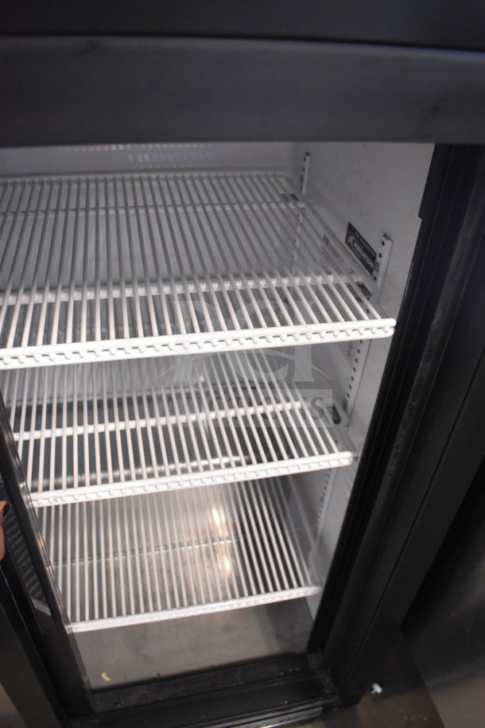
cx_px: 242
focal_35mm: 27
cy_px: 364
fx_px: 546
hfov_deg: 47.9
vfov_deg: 67.4
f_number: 3.5
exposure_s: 1/30
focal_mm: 18
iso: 3600
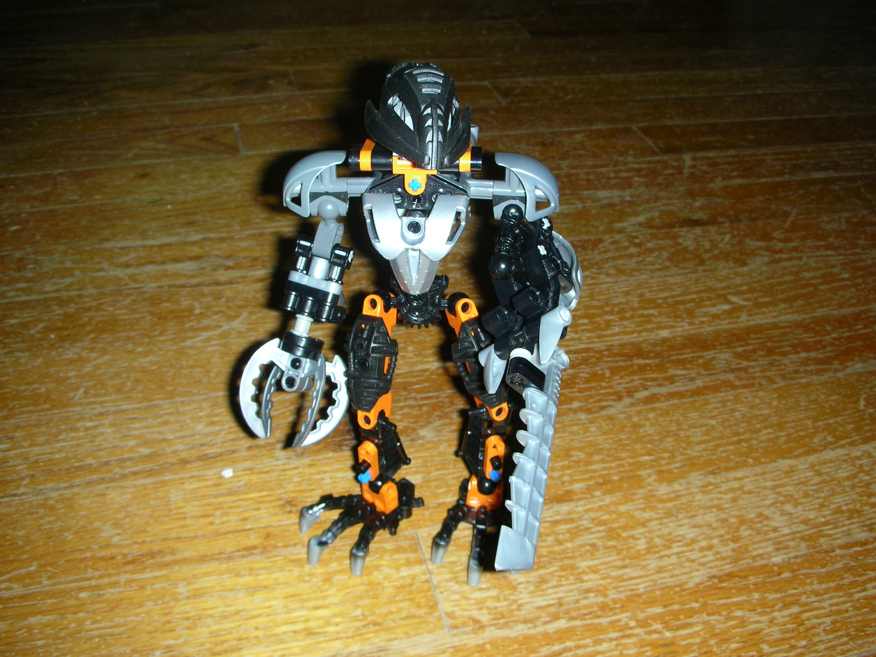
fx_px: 886
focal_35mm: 35
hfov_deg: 52.6
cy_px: 328
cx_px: 438
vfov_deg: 40.7
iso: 50
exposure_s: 1/60.1
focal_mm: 5.8
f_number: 3
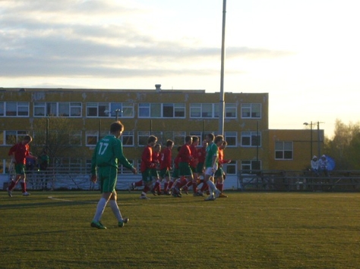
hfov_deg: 13.9
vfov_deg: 10.4
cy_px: 134
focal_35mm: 142
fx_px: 1476
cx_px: 180
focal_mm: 16.8
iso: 100
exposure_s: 1/160
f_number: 5.6
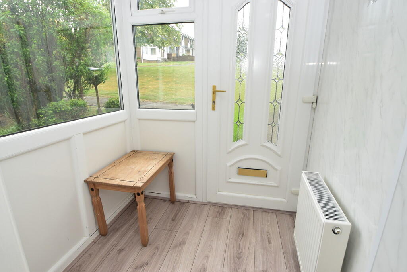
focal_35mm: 17
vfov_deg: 69.7
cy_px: 136
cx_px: 204
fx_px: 195
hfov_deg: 92.4
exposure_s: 1/125
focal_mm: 11.5
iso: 560
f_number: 9
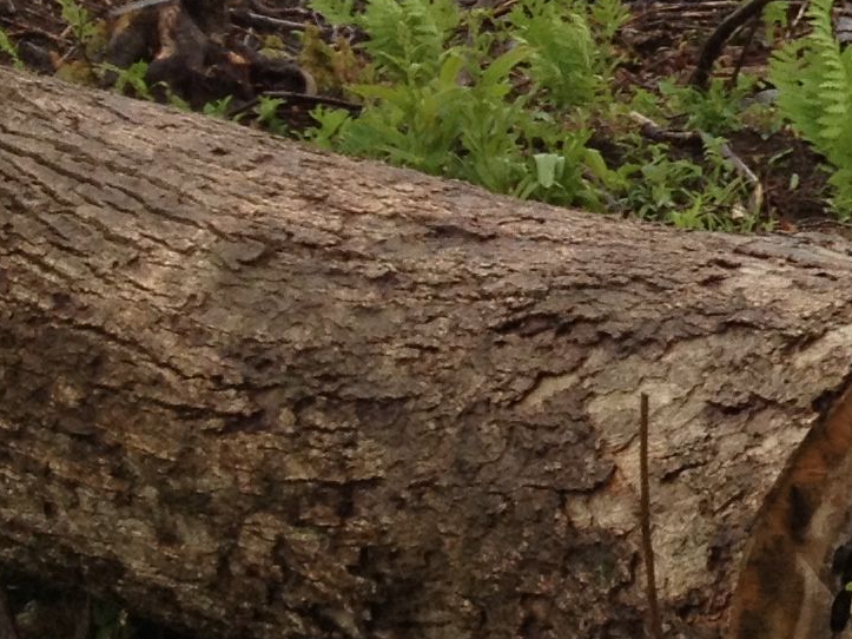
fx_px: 3888
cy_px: -4
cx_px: 1802
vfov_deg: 9.3
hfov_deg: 11.1
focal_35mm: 158
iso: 50
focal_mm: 4.28
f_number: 2.4
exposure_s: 1/120
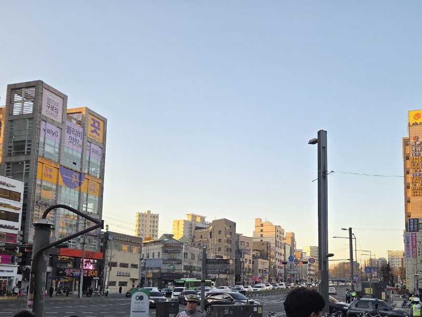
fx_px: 439
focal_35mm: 36
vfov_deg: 38.6
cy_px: 236
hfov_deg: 50.9
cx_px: 262
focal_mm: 5.4
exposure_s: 1/724
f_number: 1.8
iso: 80
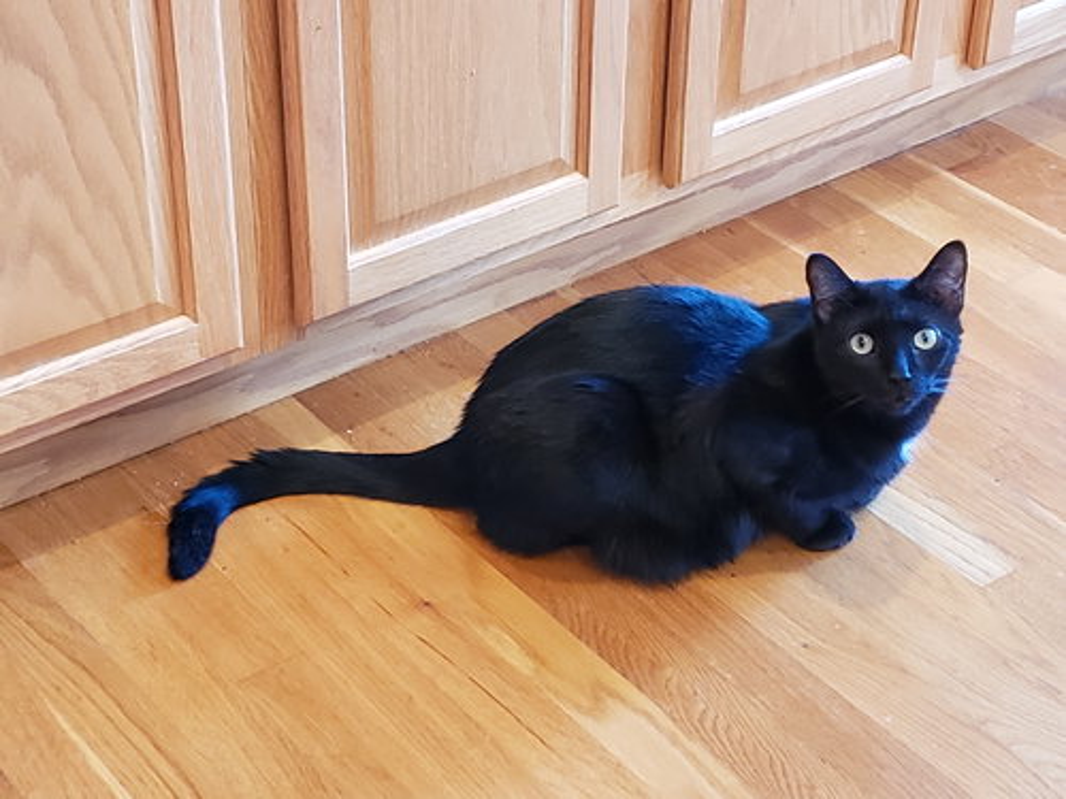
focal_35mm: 26
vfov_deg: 53.1
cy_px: 400
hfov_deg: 67.3
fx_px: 801
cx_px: 533
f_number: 1.5
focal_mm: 4.3
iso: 320
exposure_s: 1/40
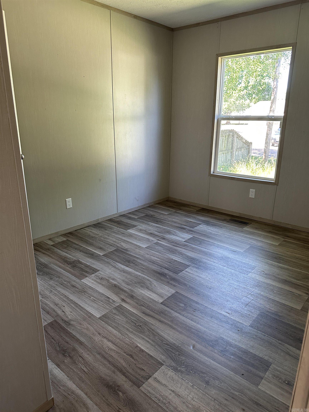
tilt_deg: -17.9
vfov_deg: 71.6
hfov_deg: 56.8
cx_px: 154
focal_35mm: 24
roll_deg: -0.6
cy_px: 206
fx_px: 286
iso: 250
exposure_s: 1/85
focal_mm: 6.86
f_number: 1.78
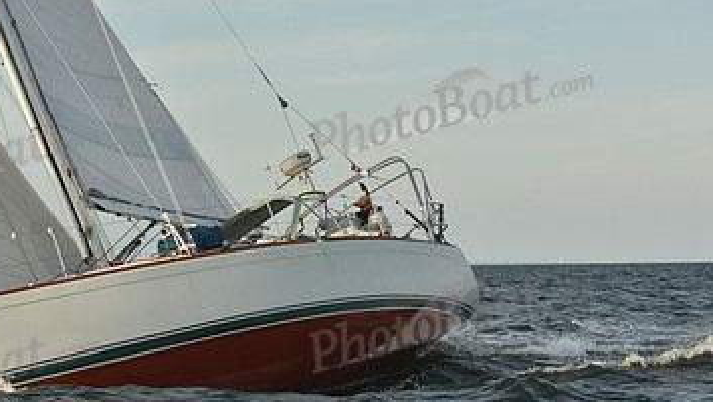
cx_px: 206
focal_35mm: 129
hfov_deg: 16.6
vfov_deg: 9.4
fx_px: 2440
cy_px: 243
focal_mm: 75
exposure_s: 1/400
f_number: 9
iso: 250
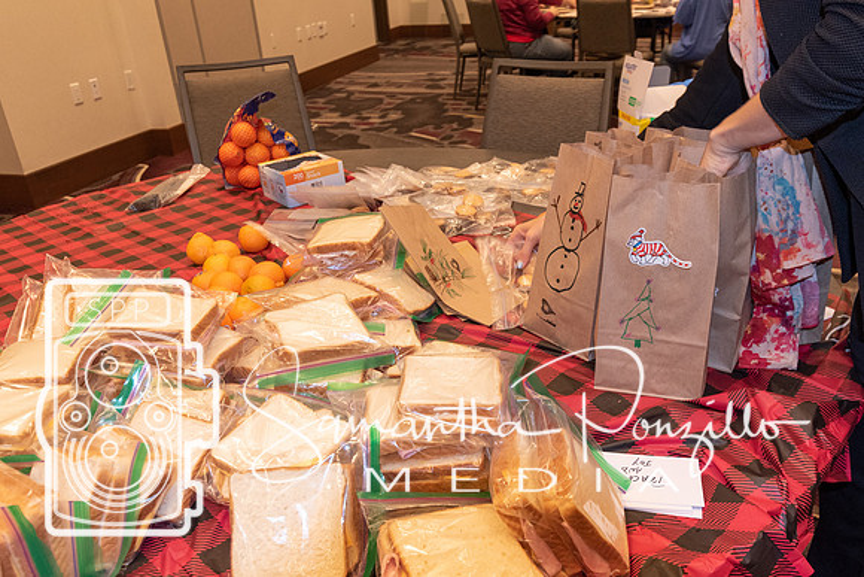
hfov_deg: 61.4
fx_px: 725
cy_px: 315
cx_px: 472
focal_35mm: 30
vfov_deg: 43.3
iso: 800
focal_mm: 17
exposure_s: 1/80
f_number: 4.5
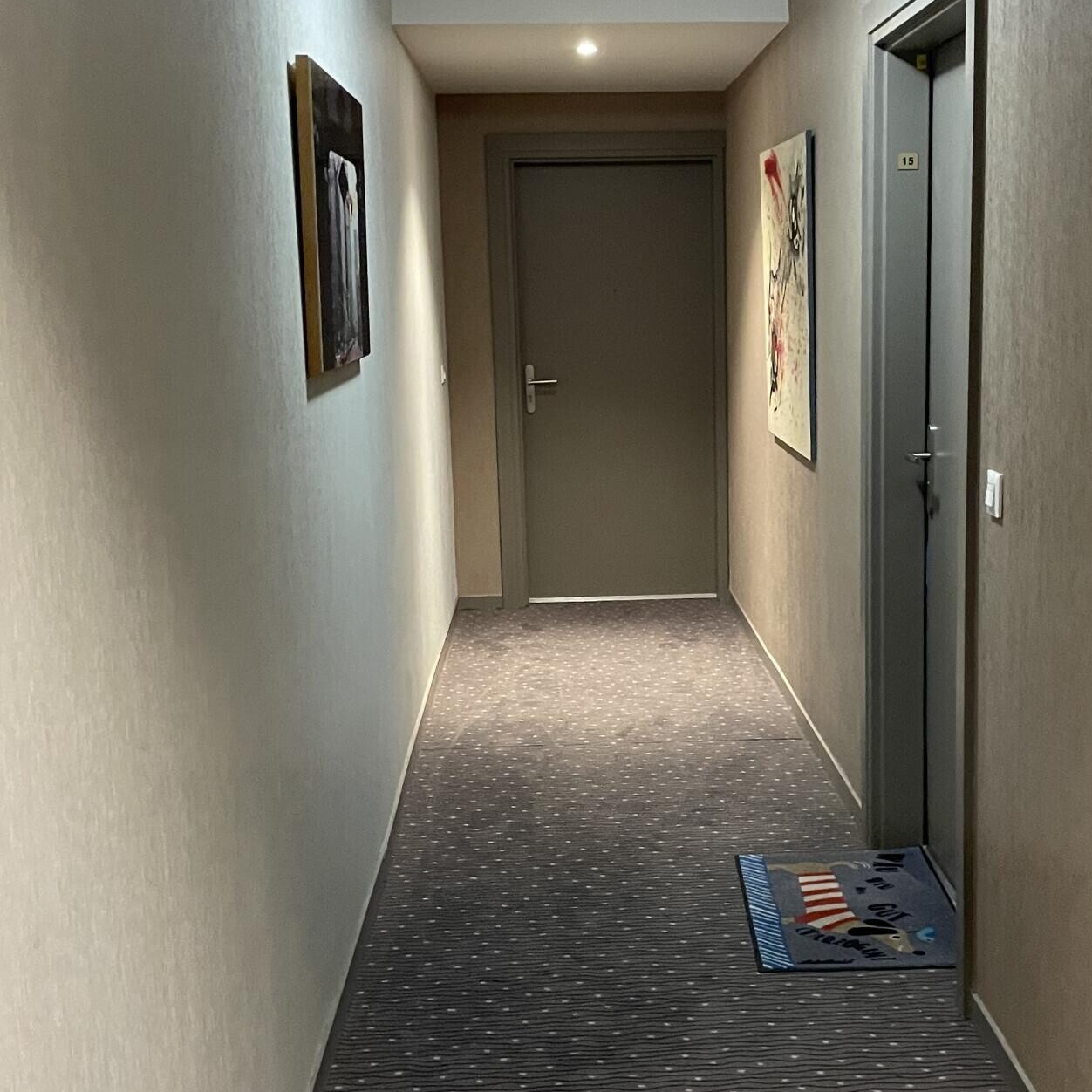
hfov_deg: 36.0
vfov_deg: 36.1
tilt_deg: -5.8
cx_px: 642
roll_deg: +1.1
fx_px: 1677
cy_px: 574
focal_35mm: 47
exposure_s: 1/50
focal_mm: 4.2
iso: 500
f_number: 1.6
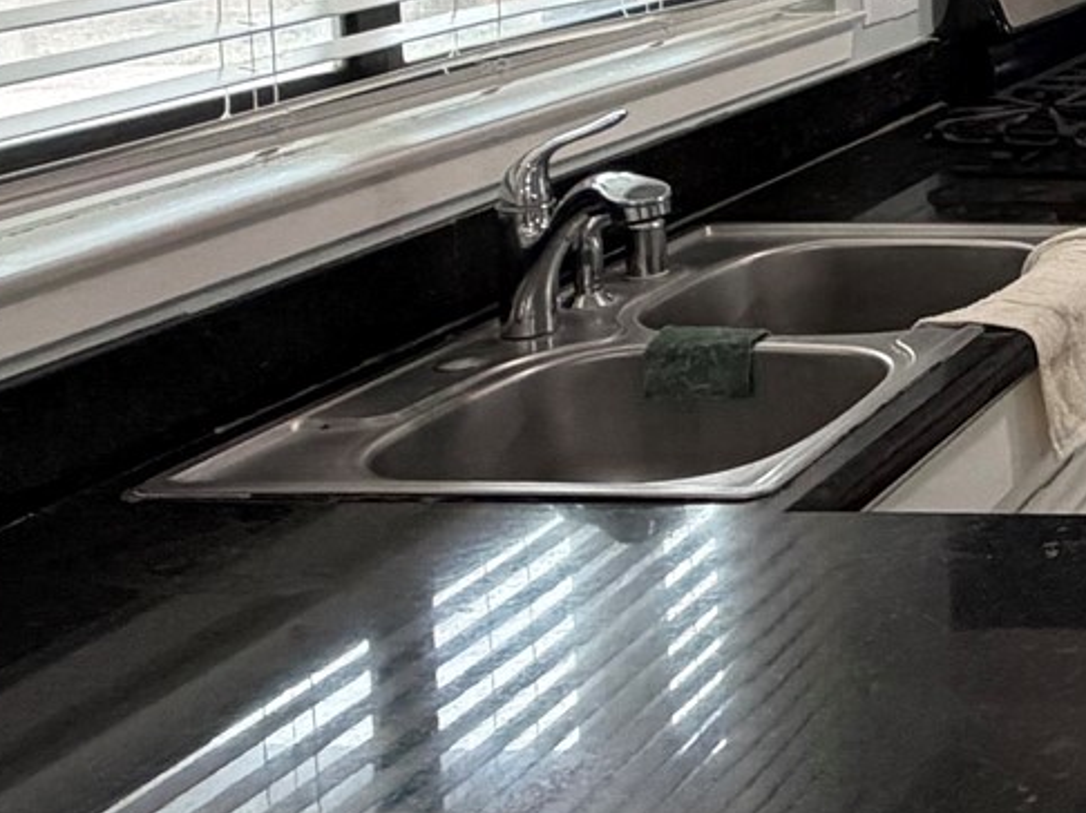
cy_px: -156
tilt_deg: -4.6
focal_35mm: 59
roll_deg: -0.2
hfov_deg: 24.0
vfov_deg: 22.8
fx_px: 1850
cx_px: 1718
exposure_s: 1/60
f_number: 2.2
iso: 250
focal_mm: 2.22
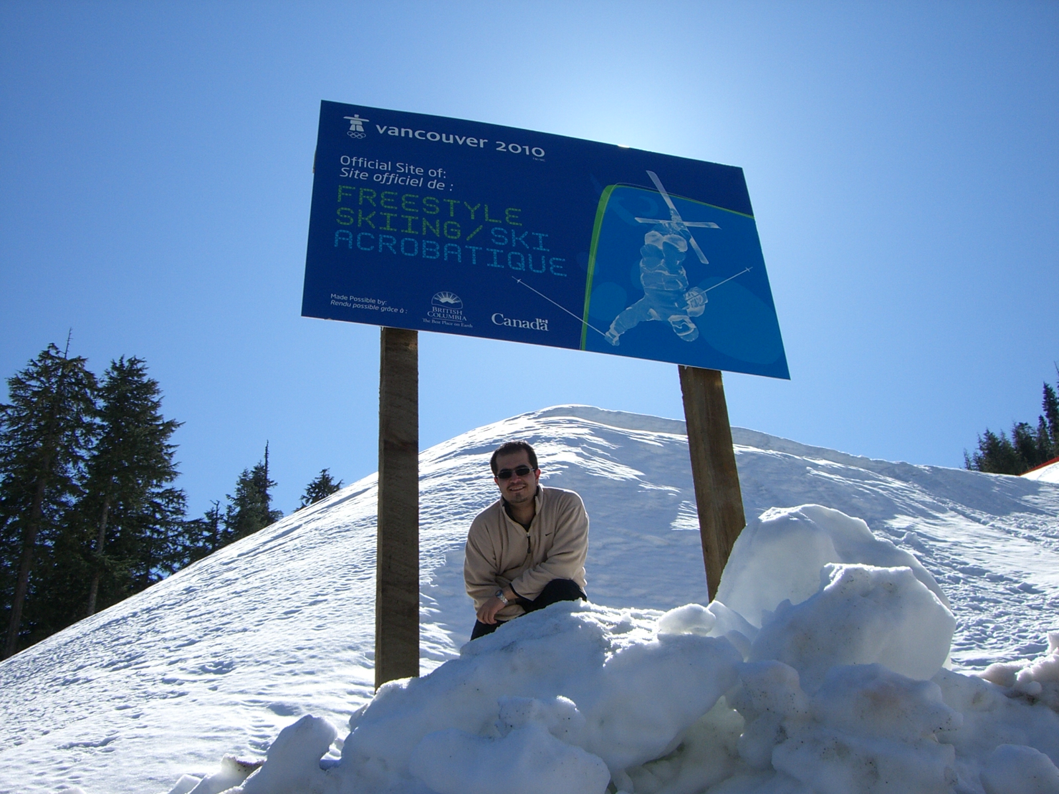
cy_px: 397
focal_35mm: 38
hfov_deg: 49.0
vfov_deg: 37.7
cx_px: 530
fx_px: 1163
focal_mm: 6.2
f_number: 4.3
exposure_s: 1/800
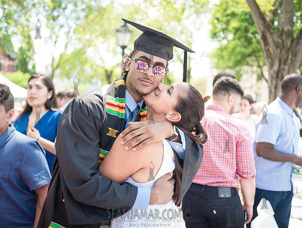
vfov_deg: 34.9
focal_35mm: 41
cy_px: 119
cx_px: 142
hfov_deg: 45.3
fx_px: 361
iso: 100
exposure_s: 1/125
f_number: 2.8
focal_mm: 35
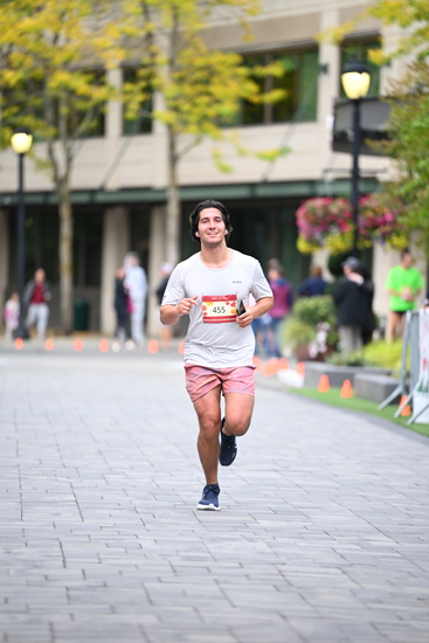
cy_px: 322
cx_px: 214
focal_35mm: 200
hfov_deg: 6.9
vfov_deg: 10.3
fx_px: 3572
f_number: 2.8
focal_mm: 200
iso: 1000
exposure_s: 1/1600
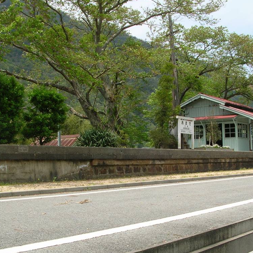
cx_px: 167
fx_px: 347
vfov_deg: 40.0
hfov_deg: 39.6
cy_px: 126
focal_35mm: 42
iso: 50
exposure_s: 1/224
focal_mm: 5.8
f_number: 5.6
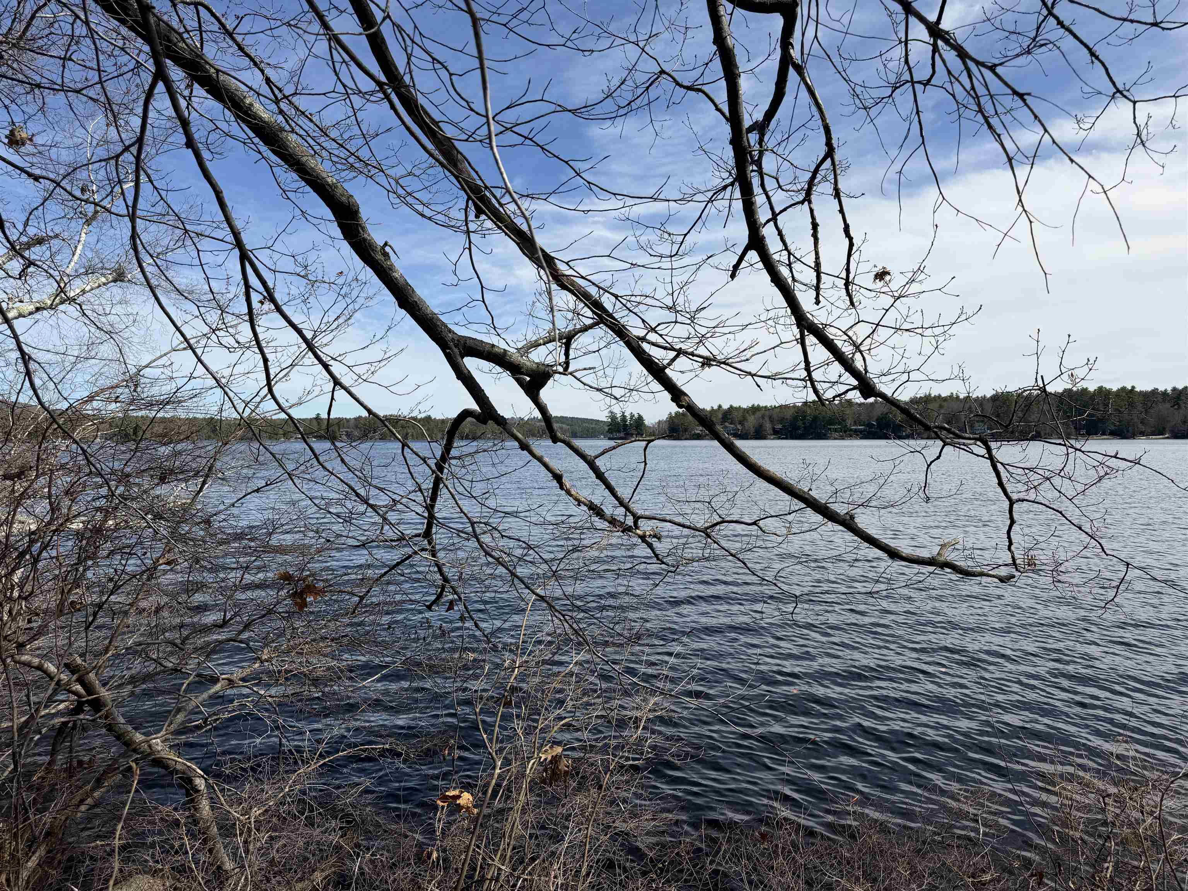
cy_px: 446
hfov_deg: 71.6
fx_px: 824
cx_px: 594
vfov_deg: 56.8
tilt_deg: -0.6
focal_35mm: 24
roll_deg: +0.5
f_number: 1.78
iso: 80
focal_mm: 6.76
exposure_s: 1/6173
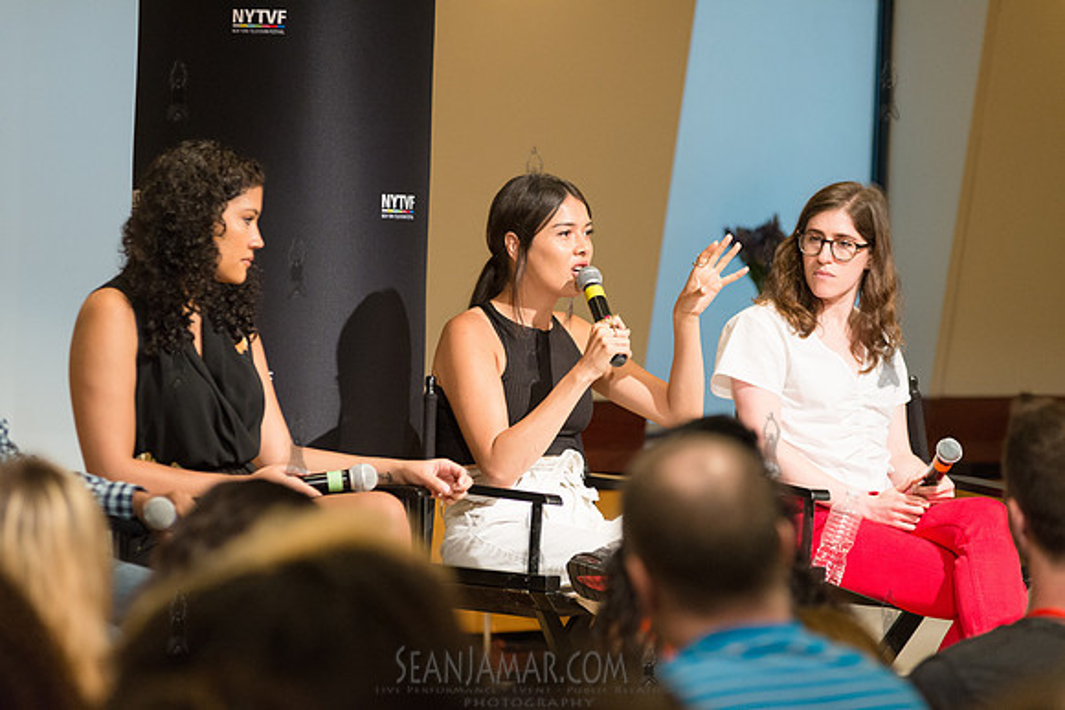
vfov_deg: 8.9
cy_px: 355
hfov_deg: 13.2
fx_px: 4586
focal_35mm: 155
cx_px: 532
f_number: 4
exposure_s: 1/200
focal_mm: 155
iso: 2500
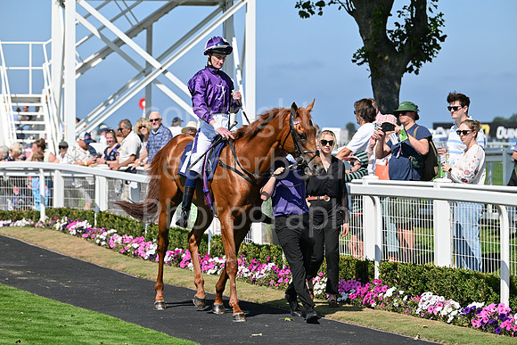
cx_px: 258
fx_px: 2083
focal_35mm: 145
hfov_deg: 14.2
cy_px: 172
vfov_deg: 9.5
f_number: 5
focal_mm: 145
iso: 400
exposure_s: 1/3200
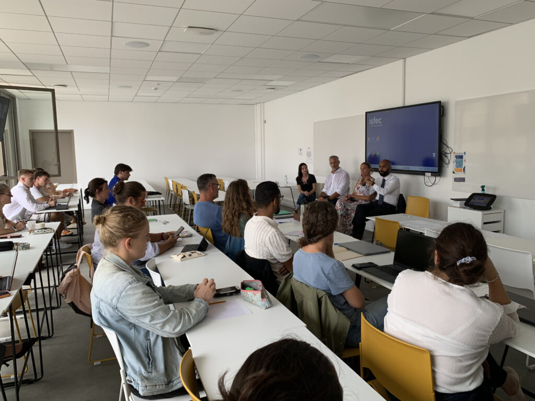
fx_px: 402
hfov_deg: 67.3
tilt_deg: -7.1
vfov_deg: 53.1
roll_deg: +1.3
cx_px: 268
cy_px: 200
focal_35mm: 26
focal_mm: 4.25
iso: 32
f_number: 1.8
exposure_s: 1/121
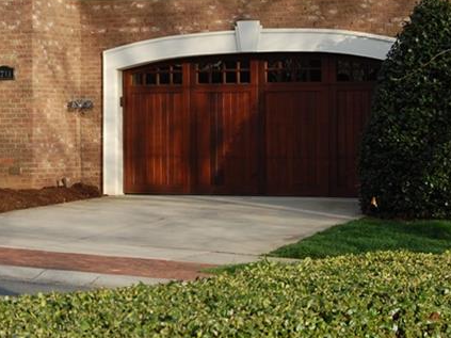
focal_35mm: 122
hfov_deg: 16.0
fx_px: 1591
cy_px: 44
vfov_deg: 12.1
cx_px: 64
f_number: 8
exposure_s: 1/250
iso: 200
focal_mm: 35
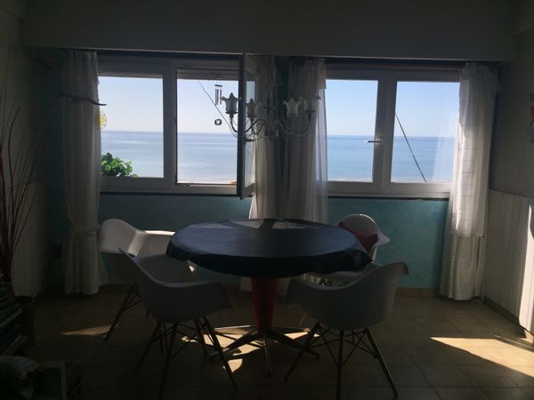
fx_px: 447
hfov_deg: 61.7
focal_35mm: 29
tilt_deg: -7.5
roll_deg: -1.1
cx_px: 267
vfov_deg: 48.2
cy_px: 200
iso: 32
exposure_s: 1/2198
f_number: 2.2
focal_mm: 4.15
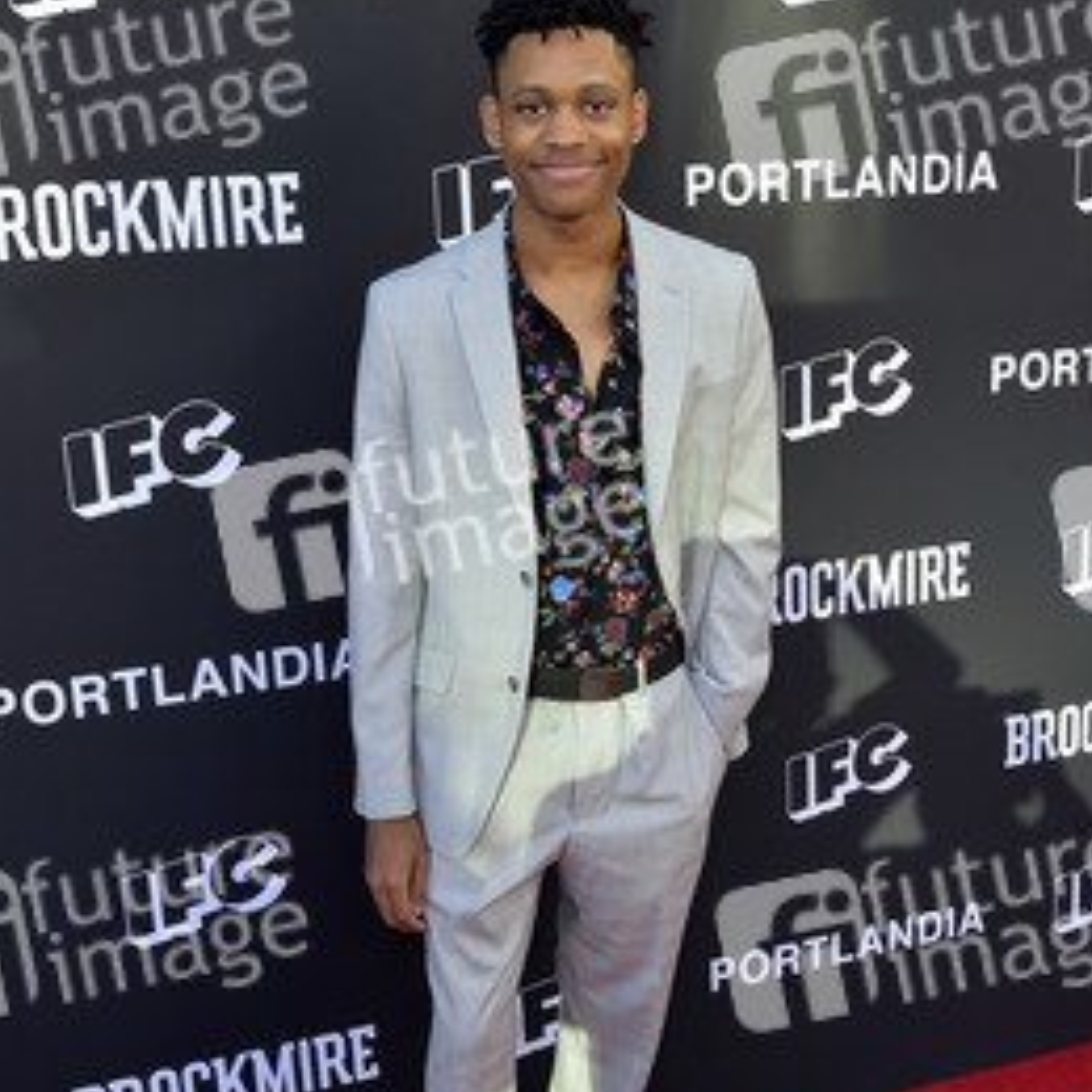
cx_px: 552
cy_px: 722
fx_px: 1356
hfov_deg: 43.9
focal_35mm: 38
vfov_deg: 43.3
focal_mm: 29
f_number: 6.3
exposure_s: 1/320
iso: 250
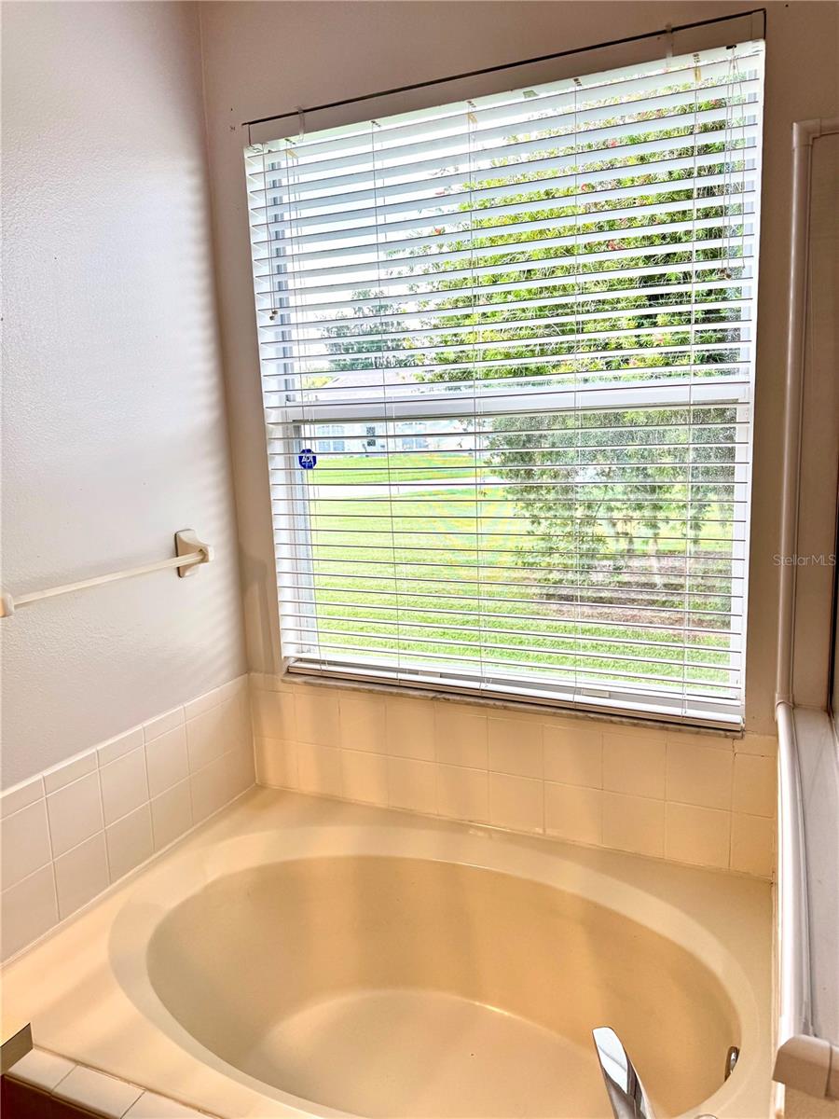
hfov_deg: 56.8
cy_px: 560
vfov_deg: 71.6
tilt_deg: -9.7
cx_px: 420
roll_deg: +3.5
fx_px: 776
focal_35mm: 24
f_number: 1.78
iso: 80
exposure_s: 1/343
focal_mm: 6.76
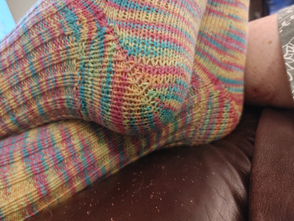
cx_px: 147
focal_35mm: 26
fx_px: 221
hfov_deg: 67.3
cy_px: 110
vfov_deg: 53.1
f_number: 1.8
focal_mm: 4.81
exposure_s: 1/24
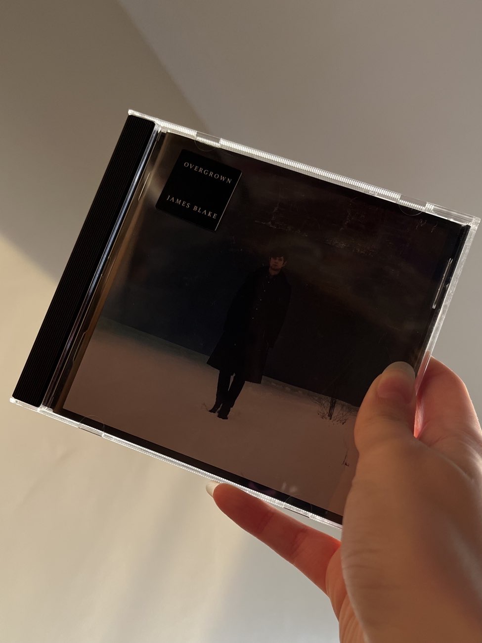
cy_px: 322
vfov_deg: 67.3
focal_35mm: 26
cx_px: 241
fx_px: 483
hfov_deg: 53.1
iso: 125
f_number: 1.6
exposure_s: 1/75
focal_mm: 5.1
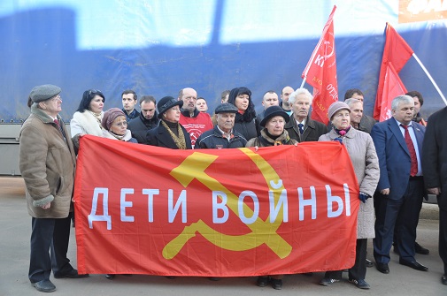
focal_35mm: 39
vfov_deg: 34.1
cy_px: 148
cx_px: 224
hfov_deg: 49.6
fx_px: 483
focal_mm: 26
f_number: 7.1
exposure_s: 1/50
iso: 200
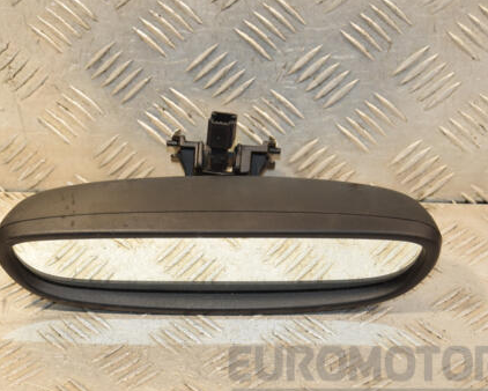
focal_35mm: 124
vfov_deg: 12.4
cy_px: 209
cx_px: 207
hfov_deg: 15.5
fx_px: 1792
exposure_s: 1/200
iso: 800
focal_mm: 62
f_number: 6.3
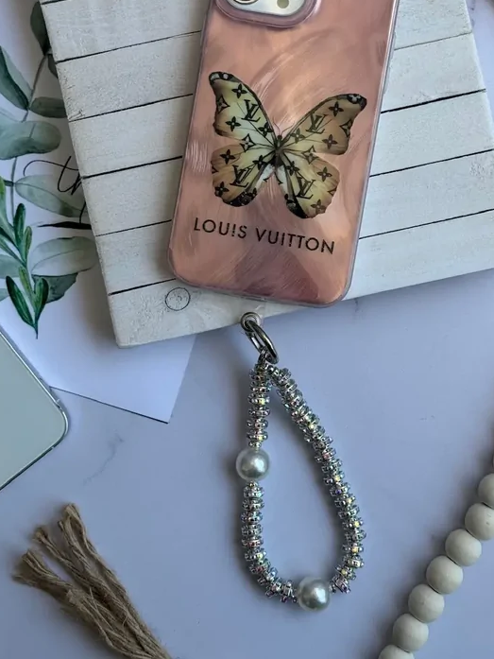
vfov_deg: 31.0
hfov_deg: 23.6
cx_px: 300
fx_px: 1179
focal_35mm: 62
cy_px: 234
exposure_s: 1/1193
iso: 64
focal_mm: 6.76
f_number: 1.78
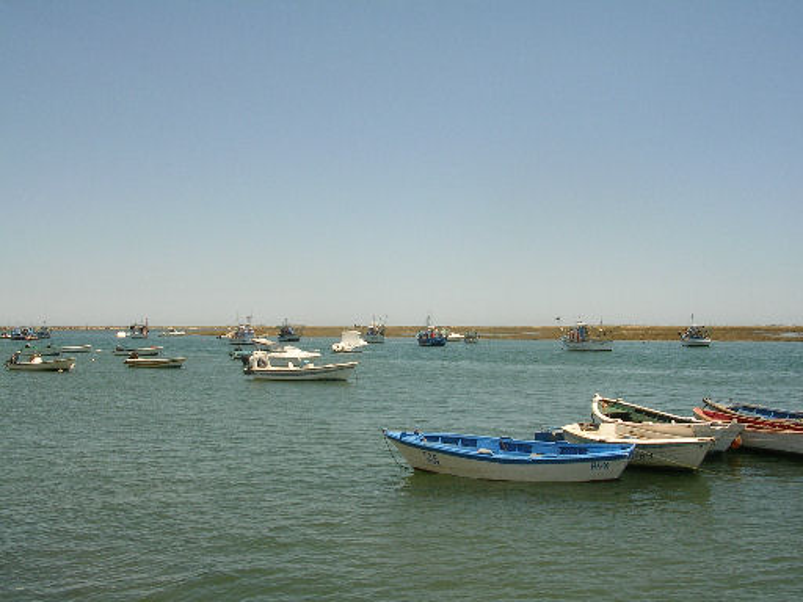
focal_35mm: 38
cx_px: 402
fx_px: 881
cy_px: 301
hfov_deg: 49.0
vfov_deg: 37.7
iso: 50
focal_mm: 5.8
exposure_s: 1/320
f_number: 5.6
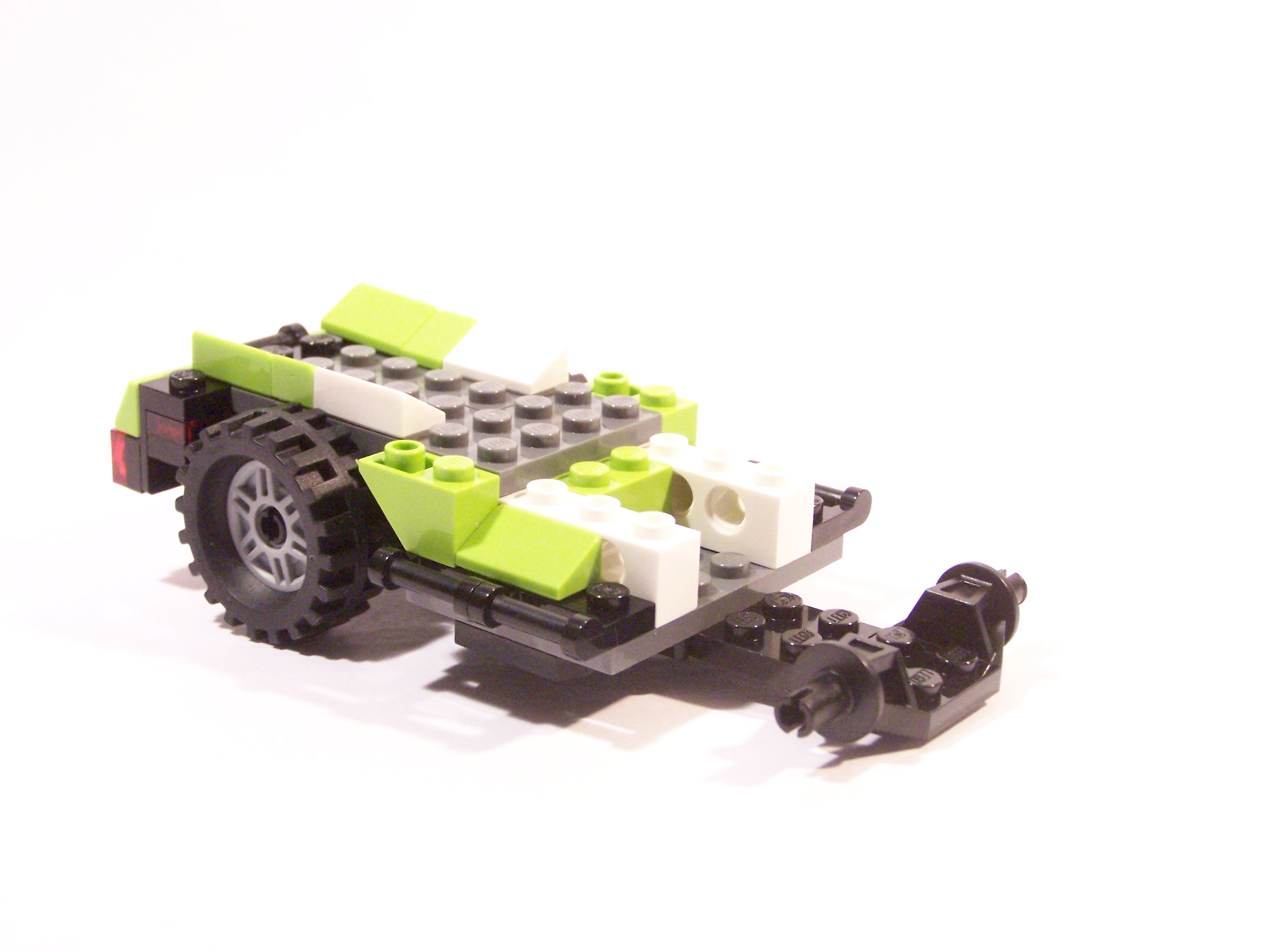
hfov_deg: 32.7
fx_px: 2165
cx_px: 635
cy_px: 476
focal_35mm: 59
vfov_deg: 24.8
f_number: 3.6
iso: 400
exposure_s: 1/30
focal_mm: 9.8
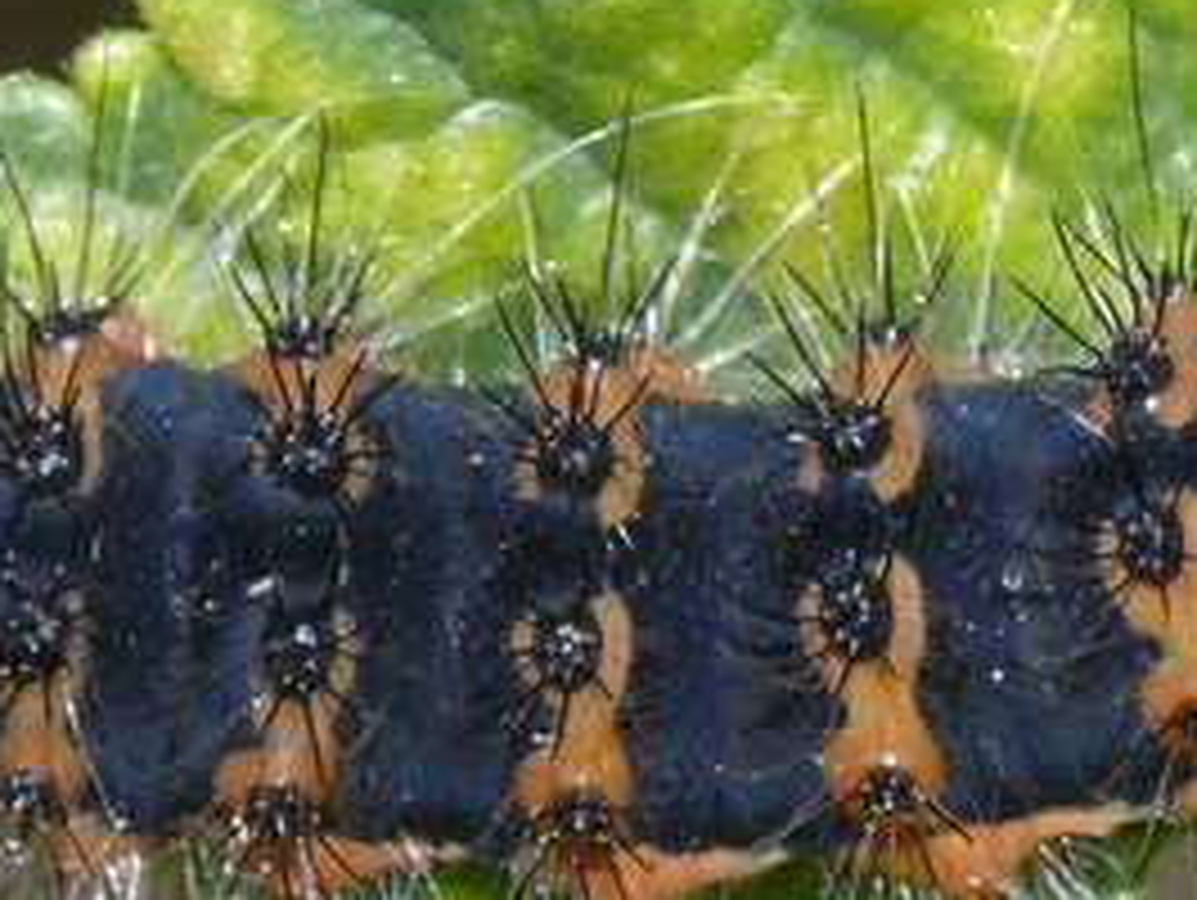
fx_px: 31046
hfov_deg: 2.2
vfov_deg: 1.7
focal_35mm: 897
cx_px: 1015
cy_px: 549
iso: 200
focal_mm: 59.2
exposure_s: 1/200
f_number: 11
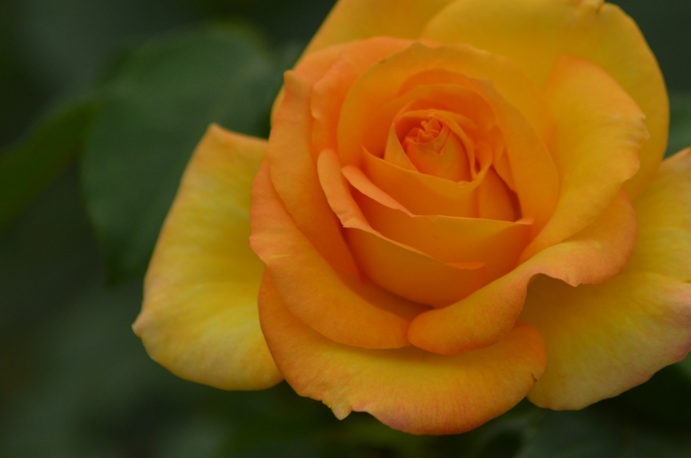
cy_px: 203
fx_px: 8429
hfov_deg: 4.7
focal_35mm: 440
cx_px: 460
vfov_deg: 3.1
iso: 400
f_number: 5.6
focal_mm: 210
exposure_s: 1/4000
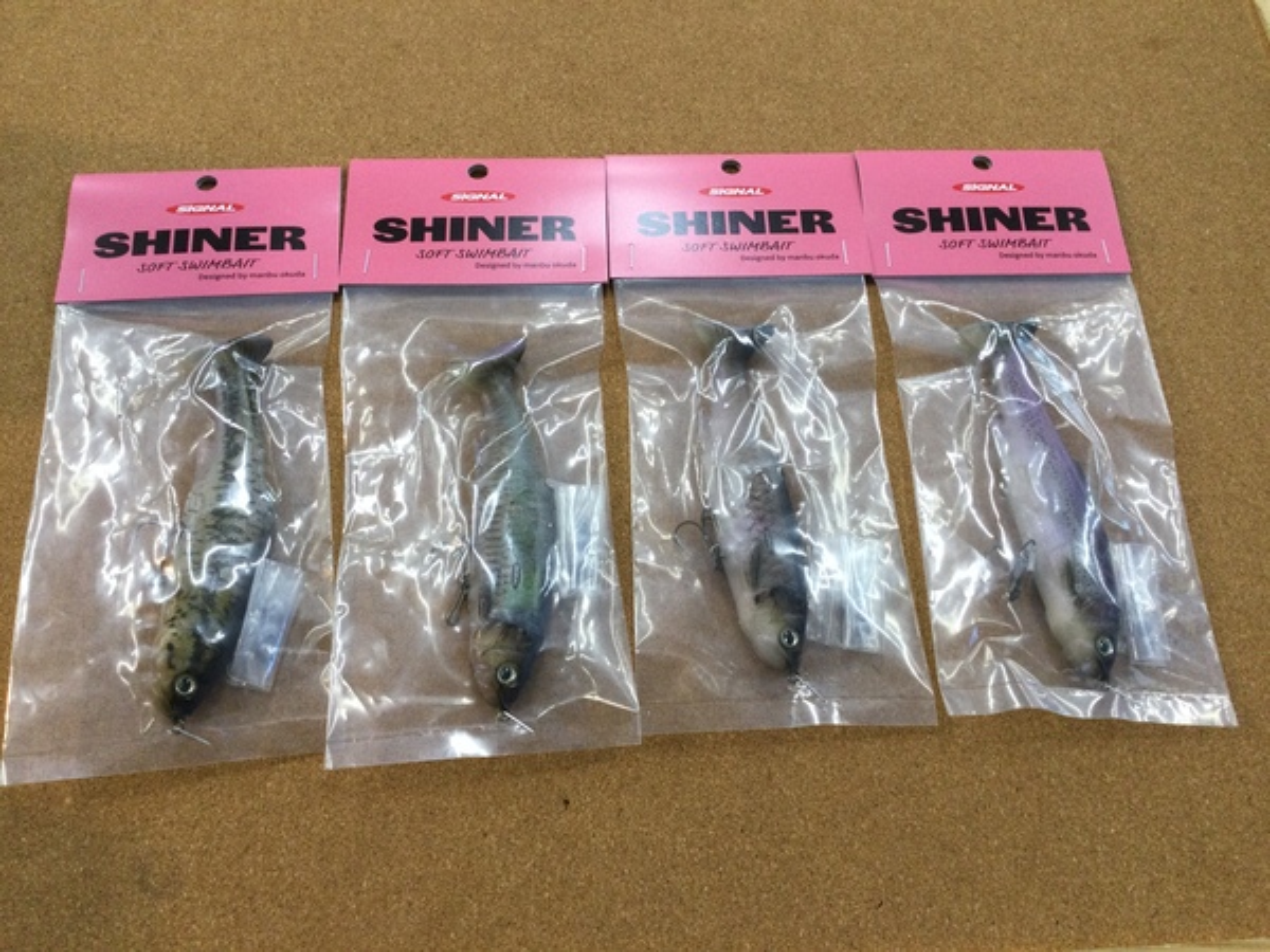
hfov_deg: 58.4
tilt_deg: -64.7
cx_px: 635
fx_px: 1137
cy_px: 476
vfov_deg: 45.4
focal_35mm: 31
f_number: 2.4
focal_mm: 3.3
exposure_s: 1/30
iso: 32
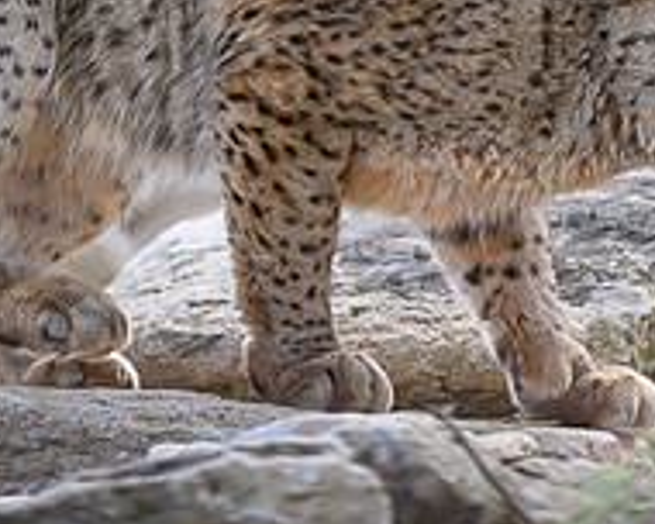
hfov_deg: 1.4
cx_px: 620
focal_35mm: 1417
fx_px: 27469
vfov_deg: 1.1
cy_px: 313
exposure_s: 1/2000
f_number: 4
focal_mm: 400
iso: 1400
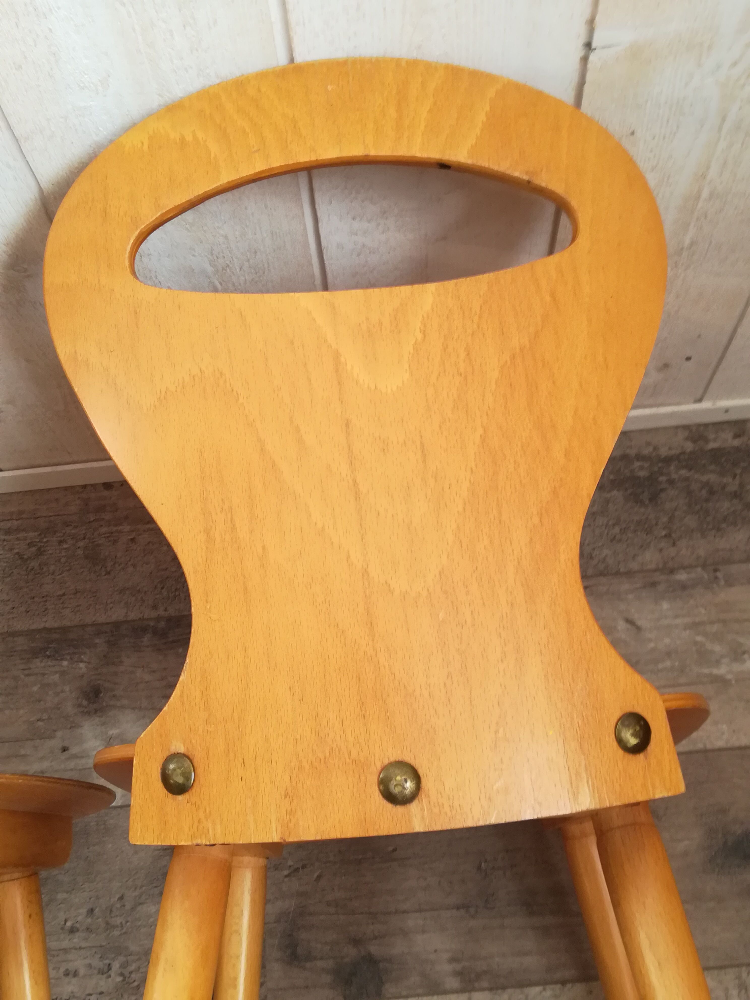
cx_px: 375
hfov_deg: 42.9
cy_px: 500
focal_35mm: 33
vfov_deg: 55.4
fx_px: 953
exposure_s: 1/33.3
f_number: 2.2
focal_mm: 3.83
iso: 200
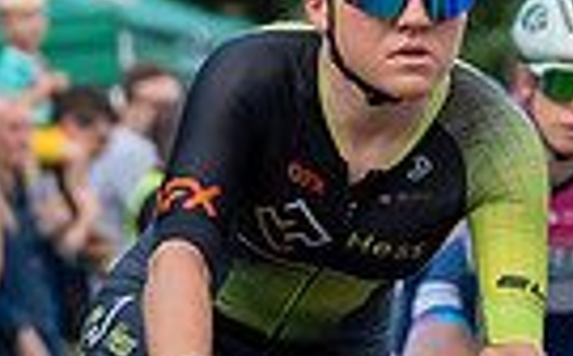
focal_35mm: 582
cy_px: 252
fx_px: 9077
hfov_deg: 3.6
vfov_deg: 2.3
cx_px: -362
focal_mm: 70
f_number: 3.2
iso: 400
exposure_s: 1/1000
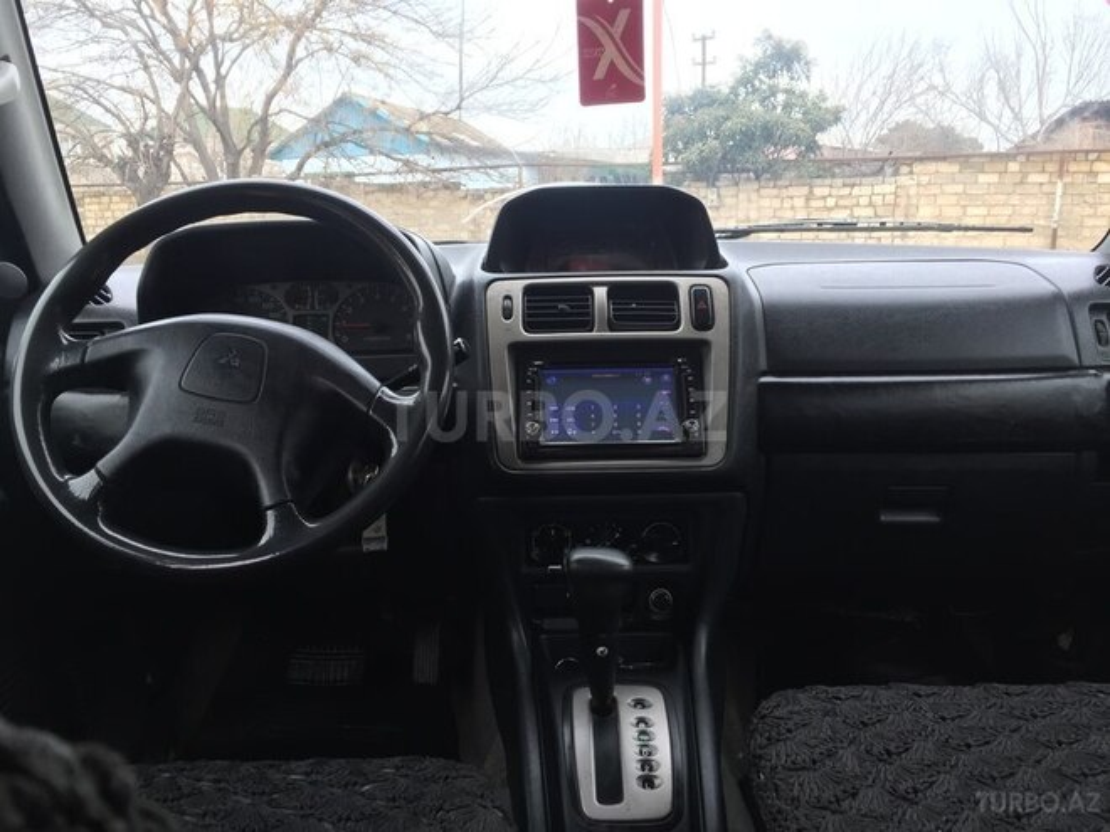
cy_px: 416
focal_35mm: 29
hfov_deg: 61.7
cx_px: 555
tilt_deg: -10.2
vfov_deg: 48.2
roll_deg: +0.9
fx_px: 930
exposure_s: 1/100
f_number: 2.2
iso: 50
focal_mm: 4.15
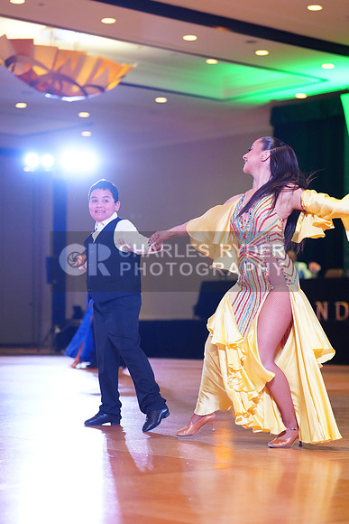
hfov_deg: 16.3
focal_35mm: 84
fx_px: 1221
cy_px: 262
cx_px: 174
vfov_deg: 24.2
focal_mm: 84
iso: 5000
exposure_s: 1/500
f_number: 2.8
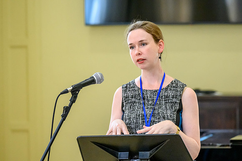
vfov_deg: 6.8
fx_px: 1351
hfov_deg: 10.2
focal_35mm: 201
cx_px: 121
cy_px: 80
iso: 4000
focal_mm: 133
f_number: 2.8
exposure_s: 1/640
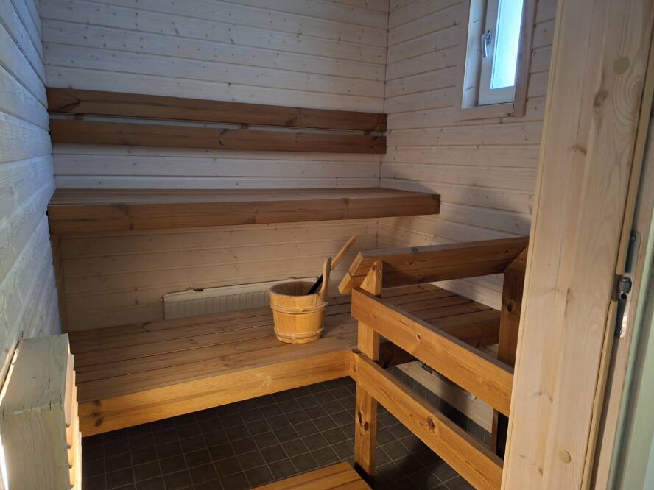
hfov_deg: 73.9
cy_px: 245
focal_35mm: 23
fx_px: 435
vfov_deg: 58.9
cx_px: 327
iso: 800
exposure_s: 1/25
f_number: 1.8
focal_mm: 5.54
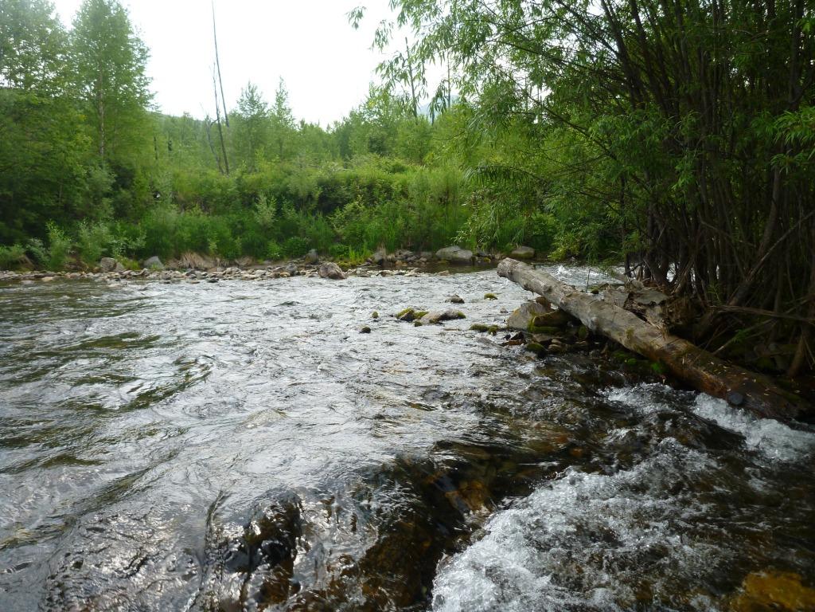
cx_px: 408
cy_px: 306
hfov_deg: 63.4
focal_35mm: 28
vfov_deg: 49.7
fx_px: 659
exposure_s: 1/250
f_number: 3.3
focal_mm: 4.9
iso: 100
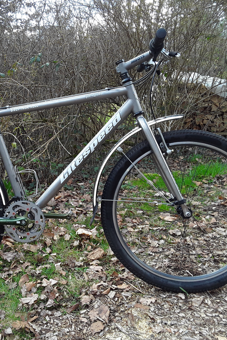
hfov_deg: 34.2
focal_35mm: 38
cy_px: 170
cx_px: 54
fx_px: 359
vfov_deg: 50.7
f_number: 1.9
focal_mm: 2.91
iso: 40
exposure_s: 1/164
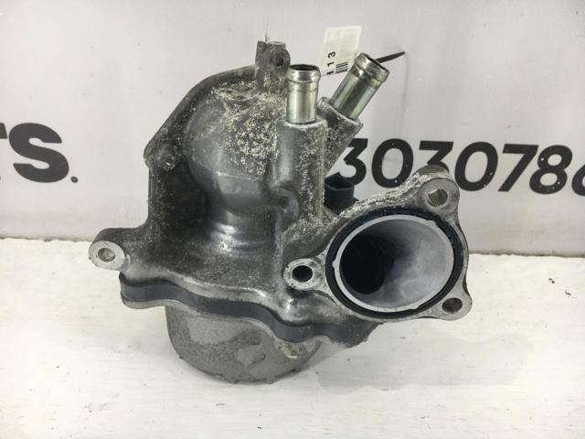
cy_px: 220
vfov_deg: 48.2
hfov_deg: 61.7
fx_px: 490
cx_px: 292
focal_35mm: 29
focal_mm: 4.15
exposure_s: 1/50
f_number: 2.2
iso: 32
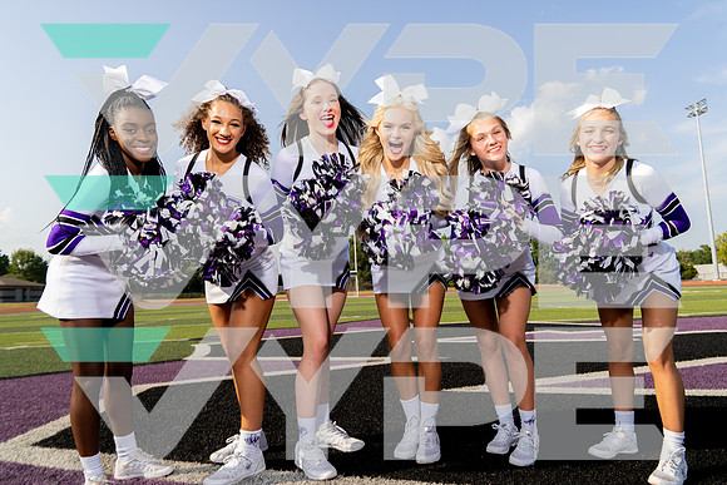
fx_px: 485
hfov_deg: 73.7
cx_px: 364
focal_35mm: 24
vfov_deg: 53.2
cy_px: 242
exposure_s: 1/250
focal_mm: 24
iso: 100
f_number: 6.3
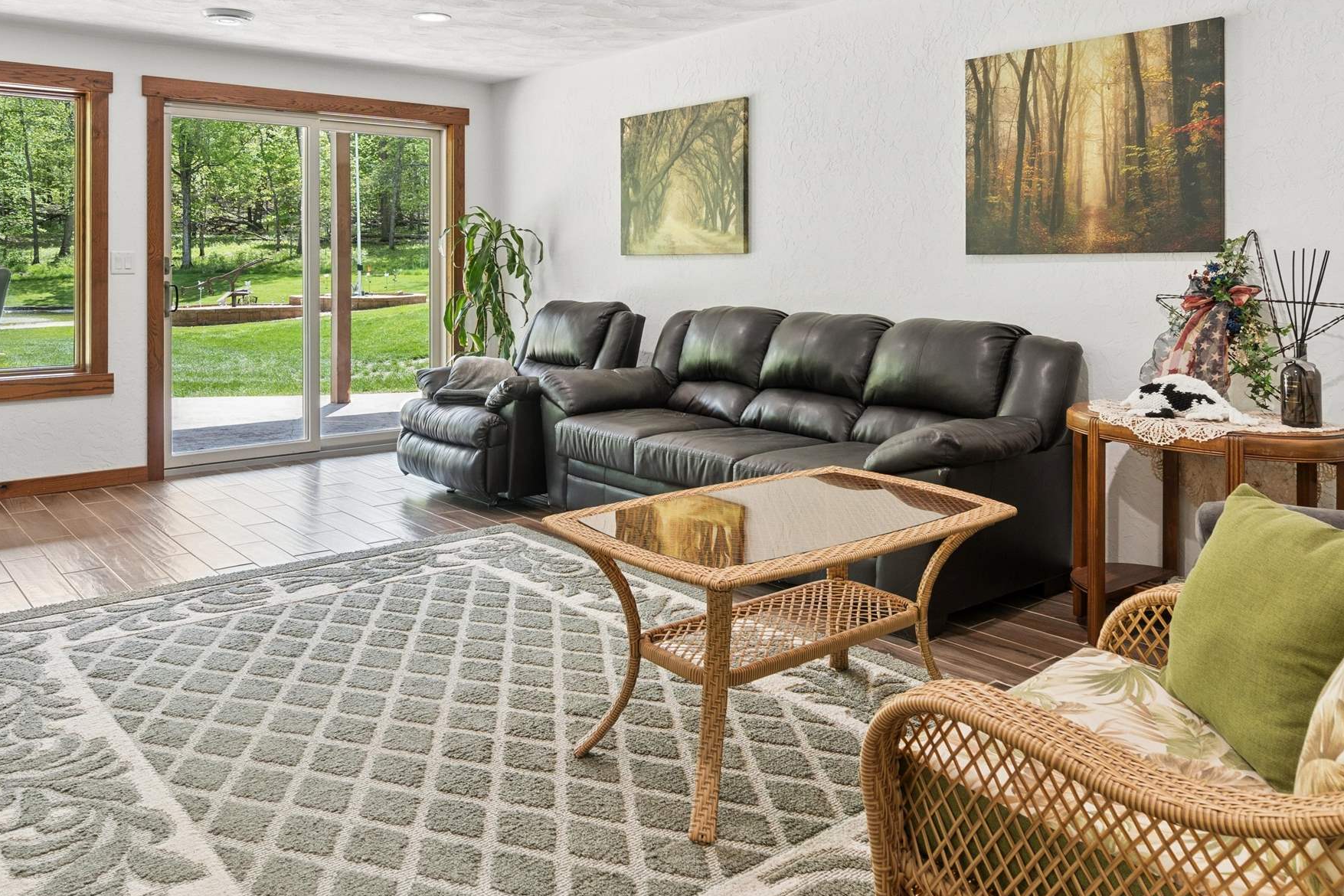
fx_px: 1045
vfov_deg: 45.0
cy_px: 240
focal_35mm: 28
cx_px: 622
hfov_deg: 65.4
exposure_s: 1/30
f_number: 8
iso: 400
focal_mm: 16
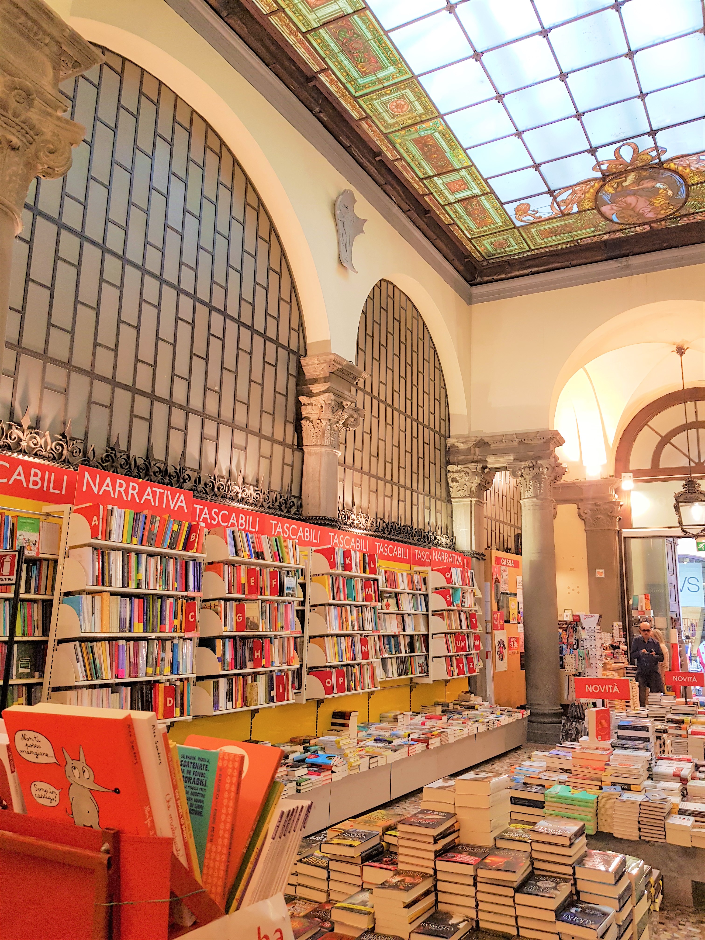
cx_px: 352
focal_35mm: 26
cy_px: 470
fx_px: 706
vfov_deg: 67.3
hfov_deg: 53.1
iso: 100
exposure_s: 1/50
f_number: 1.7
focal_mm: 4.2
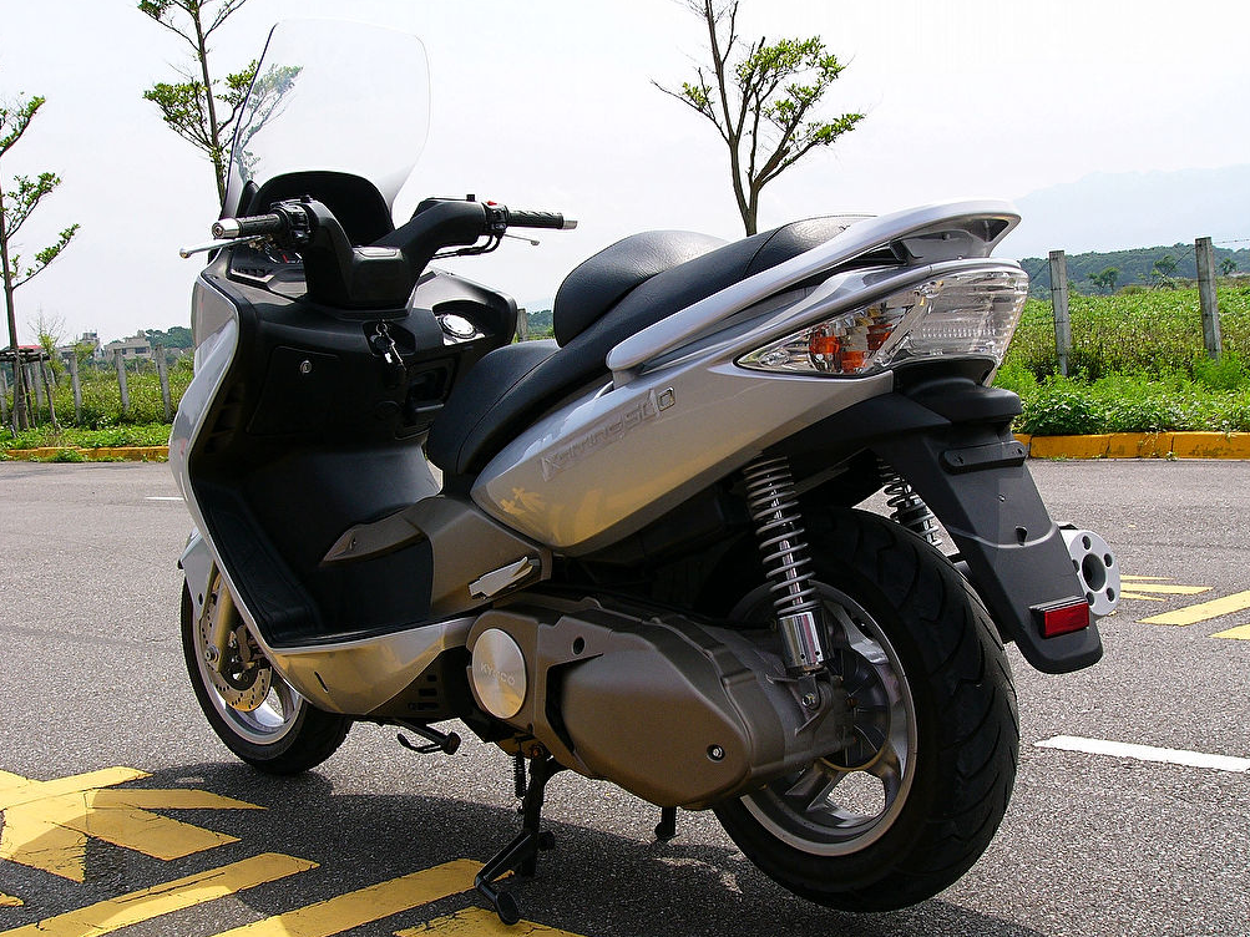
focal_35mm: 48
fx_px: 1733
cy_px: 472
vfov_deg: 30.3
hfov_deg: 39.7
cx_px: 614
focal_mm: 7.8
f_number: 5.2
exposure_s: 1/320
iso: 50
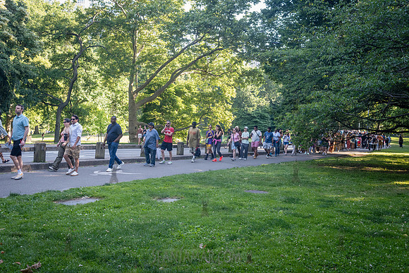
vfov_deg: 37.9
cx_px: 204
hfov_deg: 54.4
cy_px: 136
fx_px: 398
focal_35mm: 35
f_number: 4.5
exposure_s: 1/400
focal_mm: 35
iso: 1250
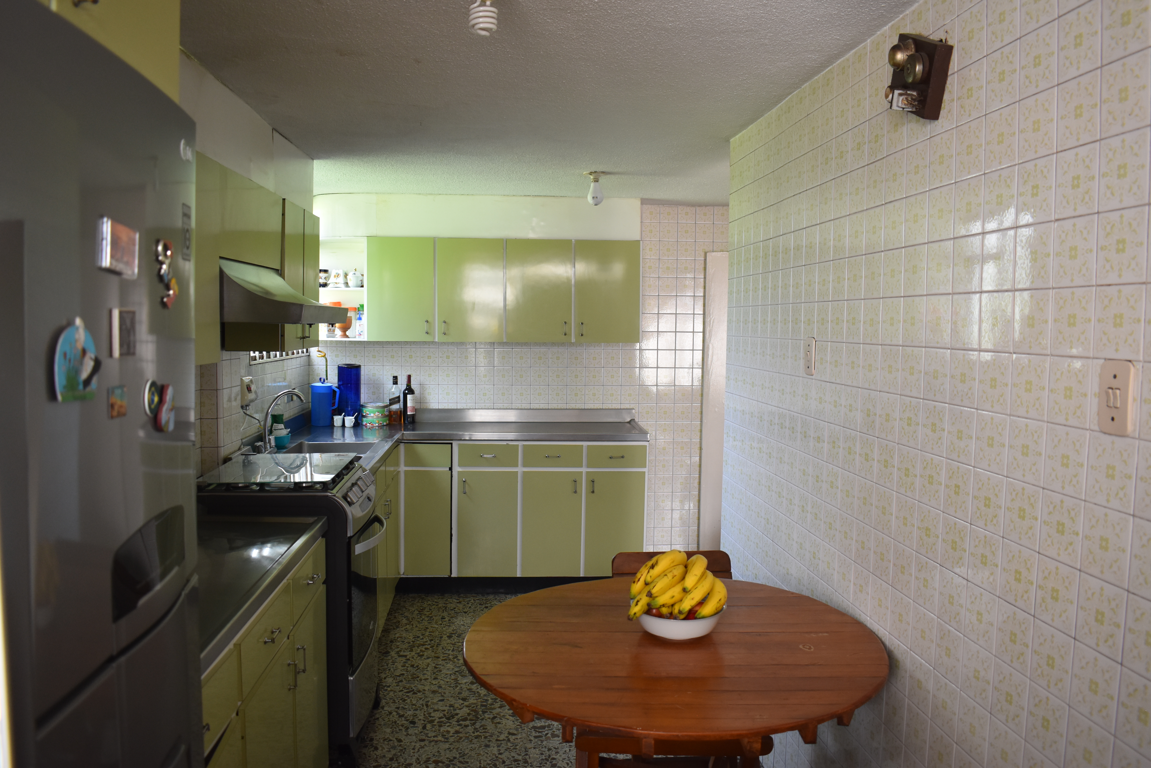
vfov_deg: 47.9
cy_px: 384
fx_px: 863
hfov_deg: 67.4
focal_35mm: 27
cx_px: 576
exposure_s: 1/60
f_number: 4
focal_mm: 18
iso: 640
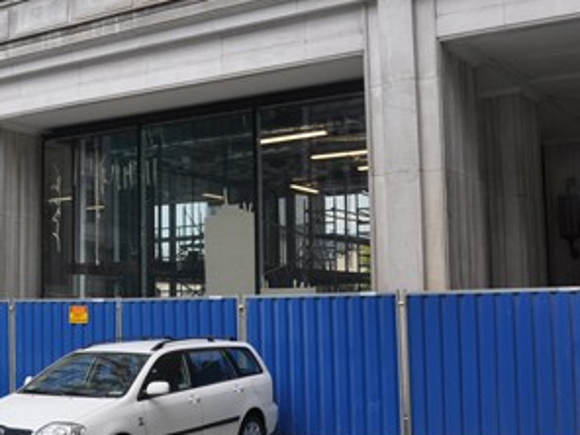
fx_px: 938
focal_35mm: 56
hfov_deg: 33.3
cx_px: 110
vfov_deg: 26.1
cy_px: 187
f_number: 11
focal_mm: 18
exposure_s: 1/125
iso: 200
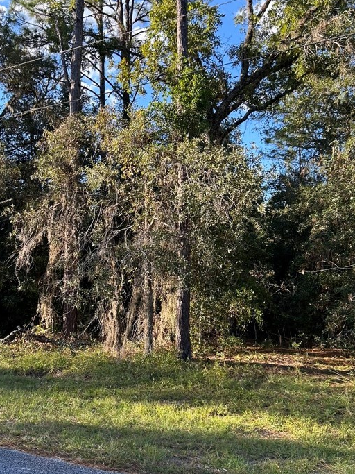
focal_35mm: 39
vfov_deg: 47.9
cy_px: 248
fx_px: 533
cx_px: 124
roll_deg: -0.9
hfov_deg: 36.5
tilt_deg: +5.6
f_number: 1.5
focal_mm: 5.7
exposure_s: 1/452
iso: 50
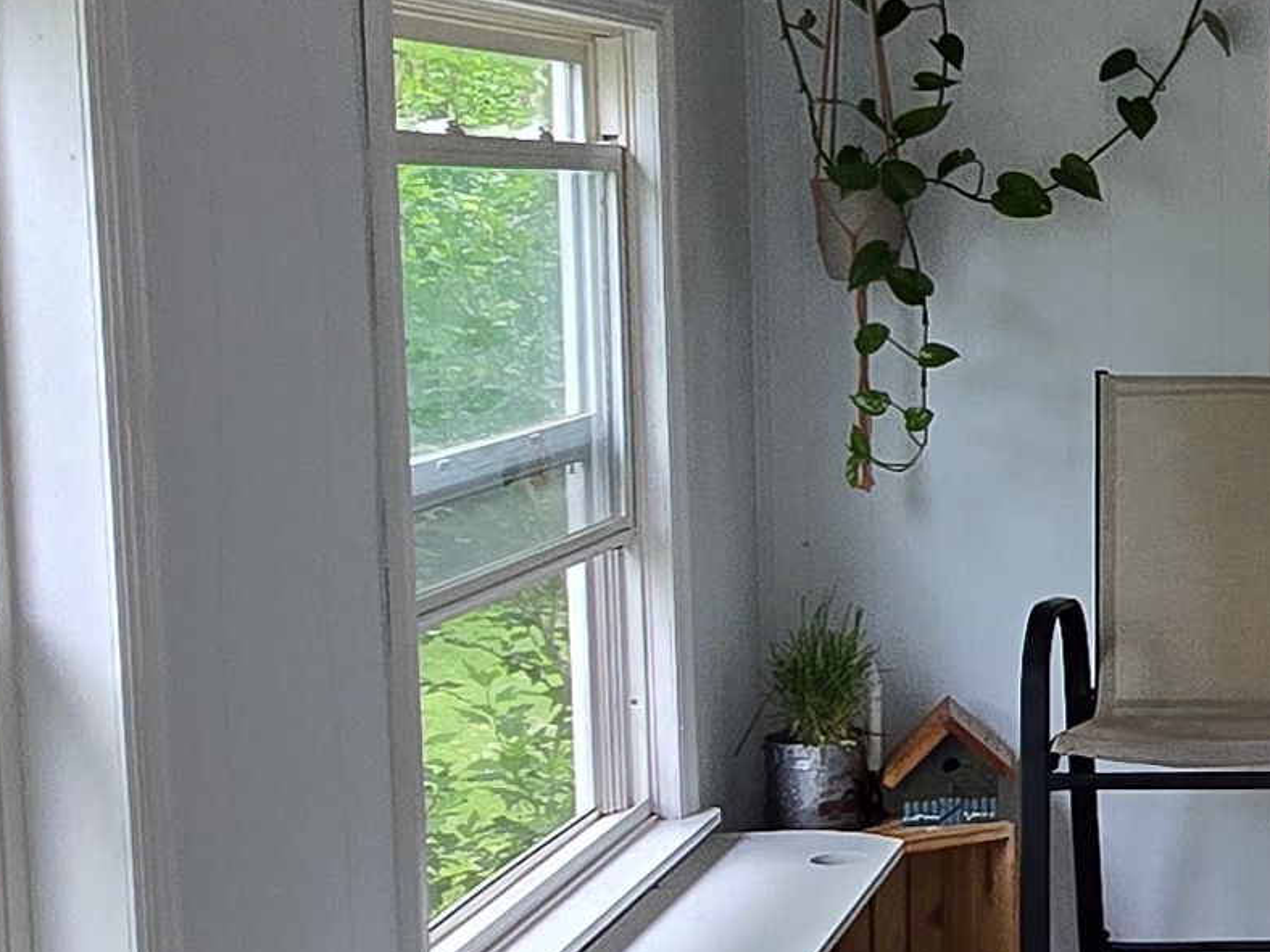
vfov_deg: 22.3
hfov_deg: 24.2
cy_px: 491
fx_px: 2421
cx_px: 1808
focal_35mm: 66
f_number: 2.2
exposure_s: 1/120
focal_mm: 2.2
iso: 80
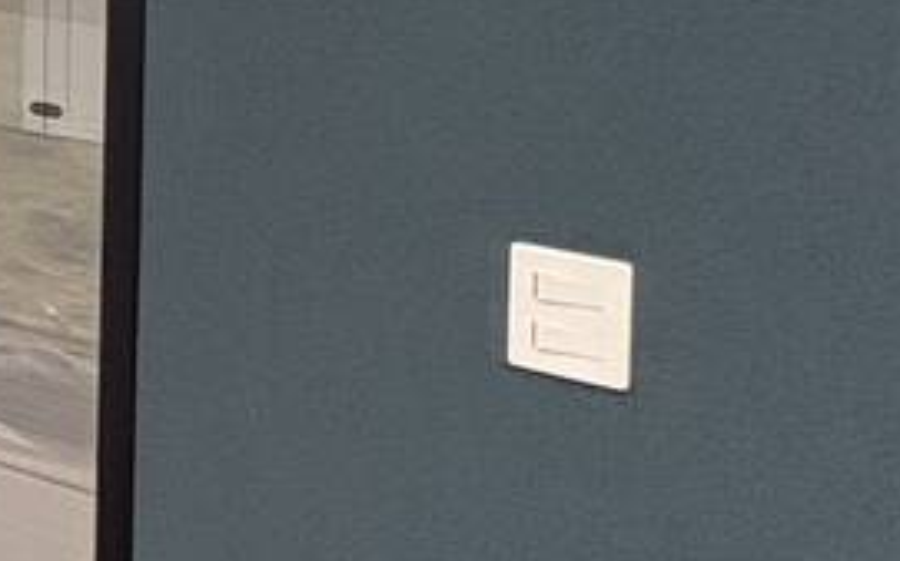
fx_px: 1937
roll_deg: -0.3
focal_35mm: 79
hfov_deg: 13.5
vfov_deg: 15.2
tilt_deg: -0.4
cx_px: -1481
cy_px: -295
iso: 64
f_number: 2.2
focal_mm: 2.22
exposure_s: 1/343
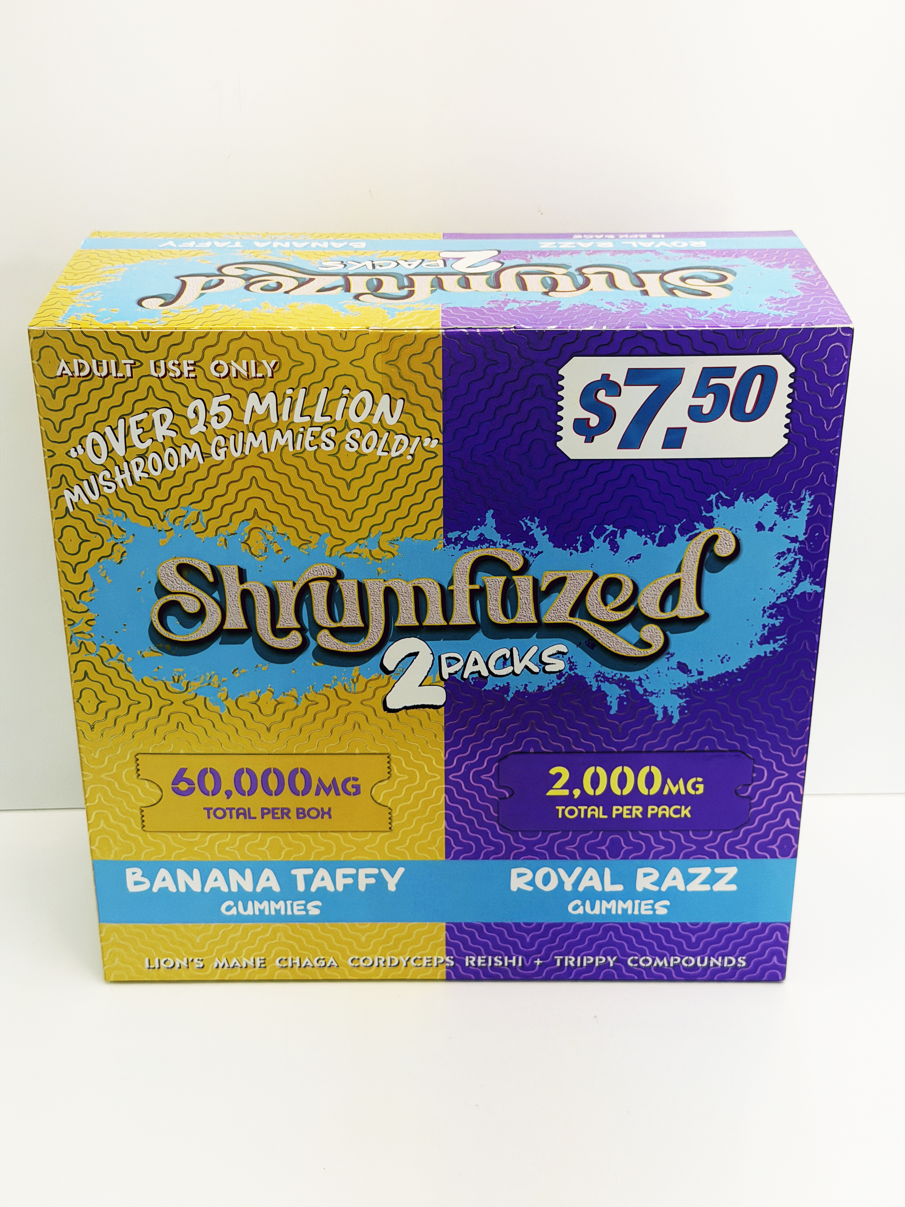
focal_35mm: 48
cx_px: 452
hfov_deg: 30.3
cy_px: 604
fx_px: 1673
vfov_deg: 39.7
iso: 64
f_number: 1.78
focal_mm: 6.76
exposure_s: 1/366
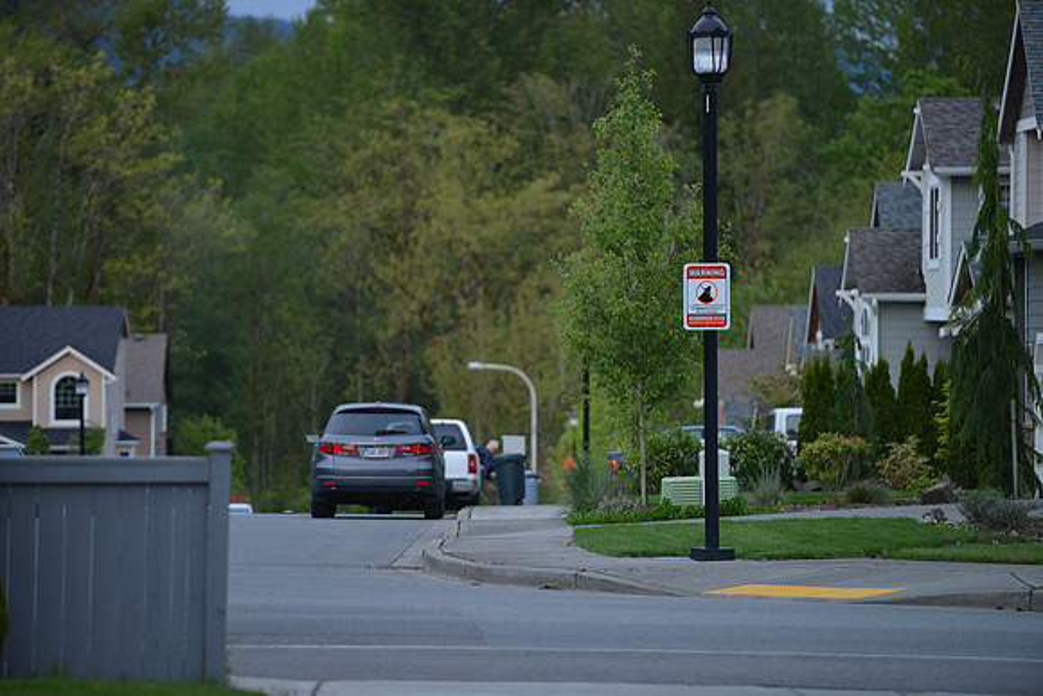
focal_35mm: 200
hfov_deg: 10.3
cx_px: 522
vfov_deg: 6.9
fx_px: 5796
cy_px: 348
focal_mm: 200
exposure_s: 1/200
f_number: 2.8
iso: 220
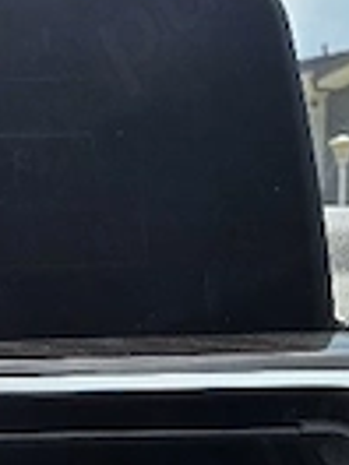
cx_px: -88
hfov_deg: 17.6
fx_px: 1062
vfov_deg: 23.0
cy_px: 535
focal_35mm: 79
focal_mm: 2.2
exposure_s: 1/2000
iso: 40
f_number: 1.9
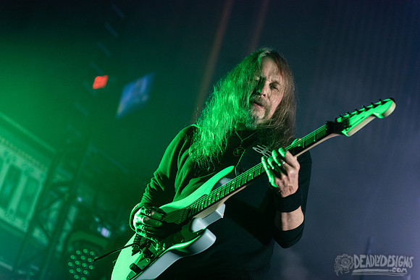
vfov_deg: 20.6
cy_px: 140
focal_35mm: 66
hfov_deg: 30.5
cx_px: 210
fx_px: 770
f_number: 3.2
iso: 2000
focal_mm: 66
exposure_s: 1/320
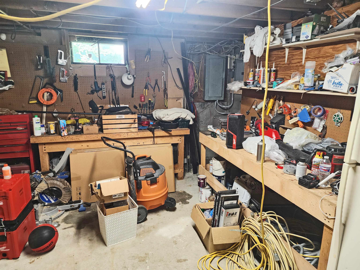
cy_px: 135
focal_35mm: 23
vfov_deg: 58.9
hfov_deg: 73.9
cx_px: 180
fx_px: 239
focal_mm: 6.4
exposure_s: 1/120
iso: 500
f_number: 1.8
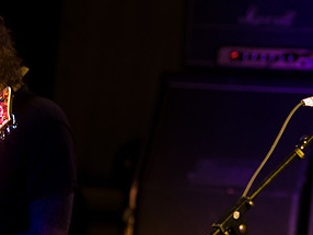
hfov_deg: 3.4
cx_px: 286
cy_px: 144
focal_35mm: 584
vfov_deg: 2.6
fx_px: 5285
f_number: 2.8
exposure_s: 1/80
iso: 1000
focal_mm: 200
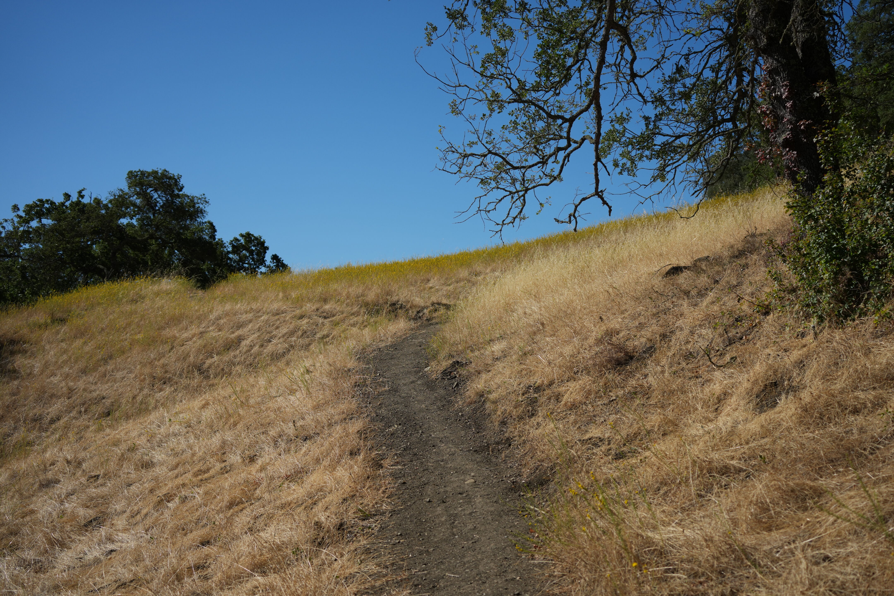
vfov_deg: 27.0
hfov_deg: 39.6
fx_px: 1242
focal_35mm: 50
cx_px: 447
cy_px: 298
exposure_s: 1/2500
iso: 200
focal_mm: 50
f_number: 4.5
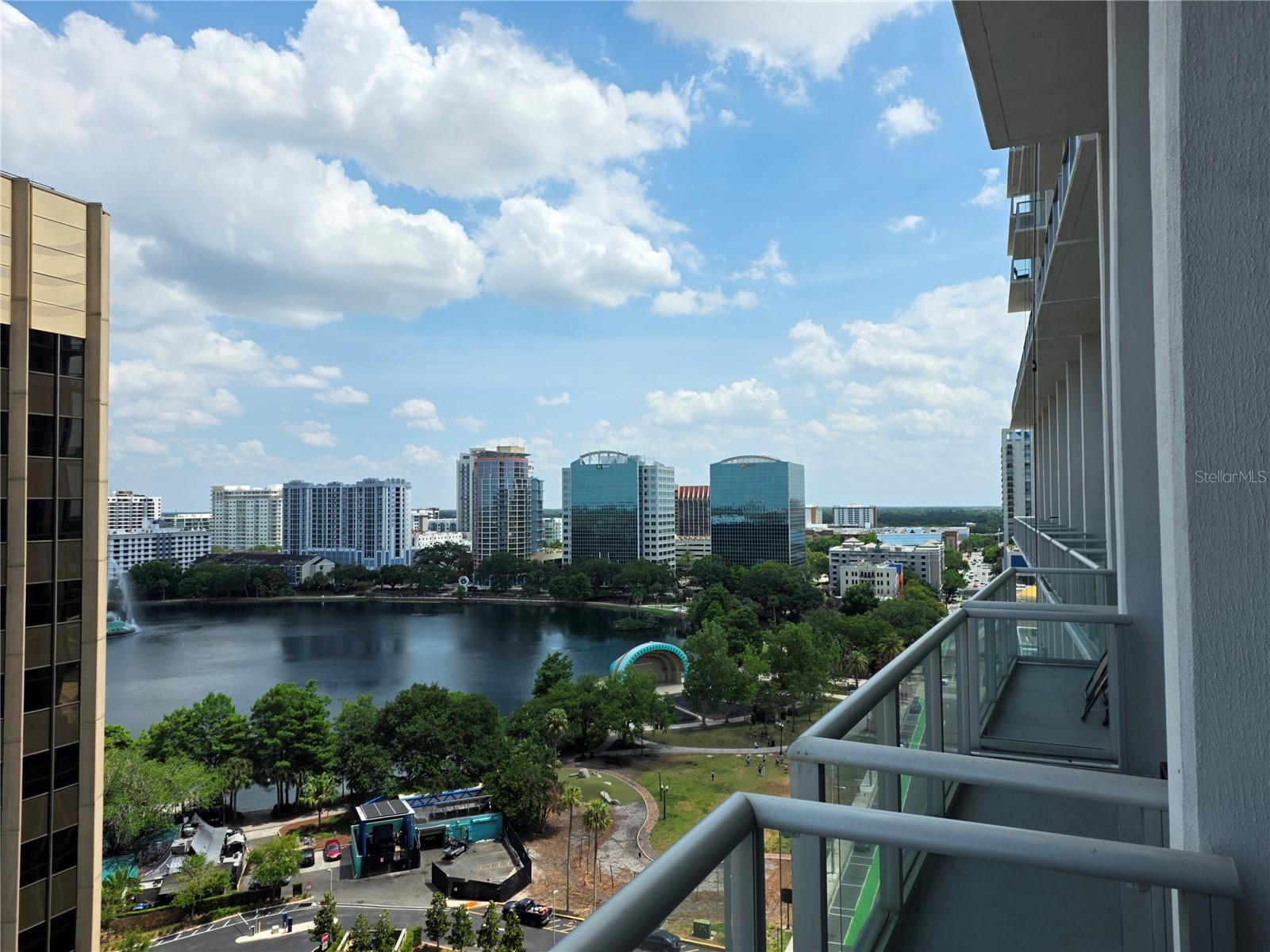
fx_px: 844
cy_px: 476
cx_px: 635
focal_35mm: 23
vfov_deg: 58.9
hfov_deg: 73.9
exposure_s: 1/5958
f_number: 1.7
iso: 80
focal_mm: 6.3
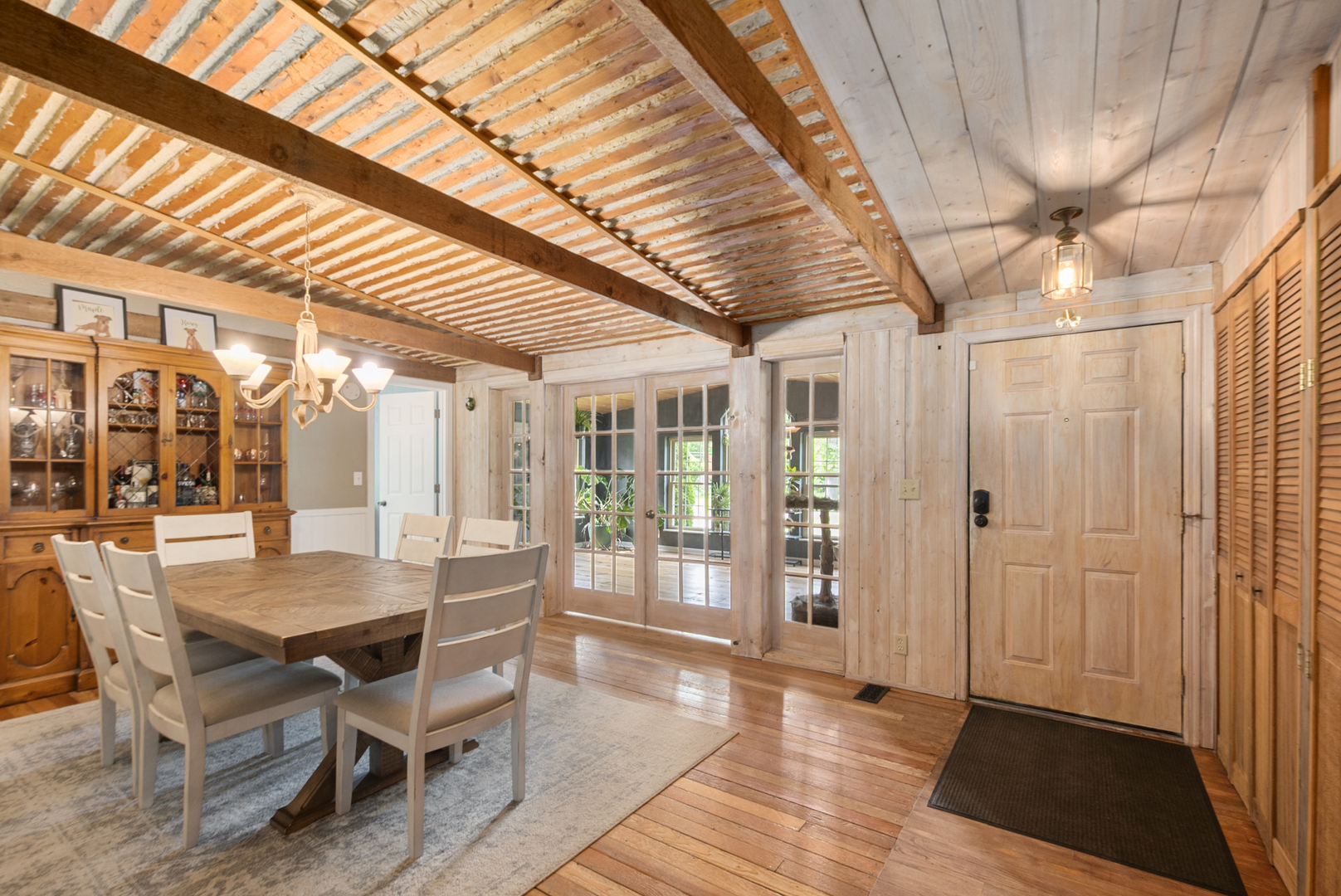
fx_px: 559
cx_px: 670
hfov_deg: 100.4
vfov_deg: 77.4
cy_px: 448
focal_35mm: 15
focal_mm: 10
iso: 320
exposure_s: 1/1.25
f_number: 8
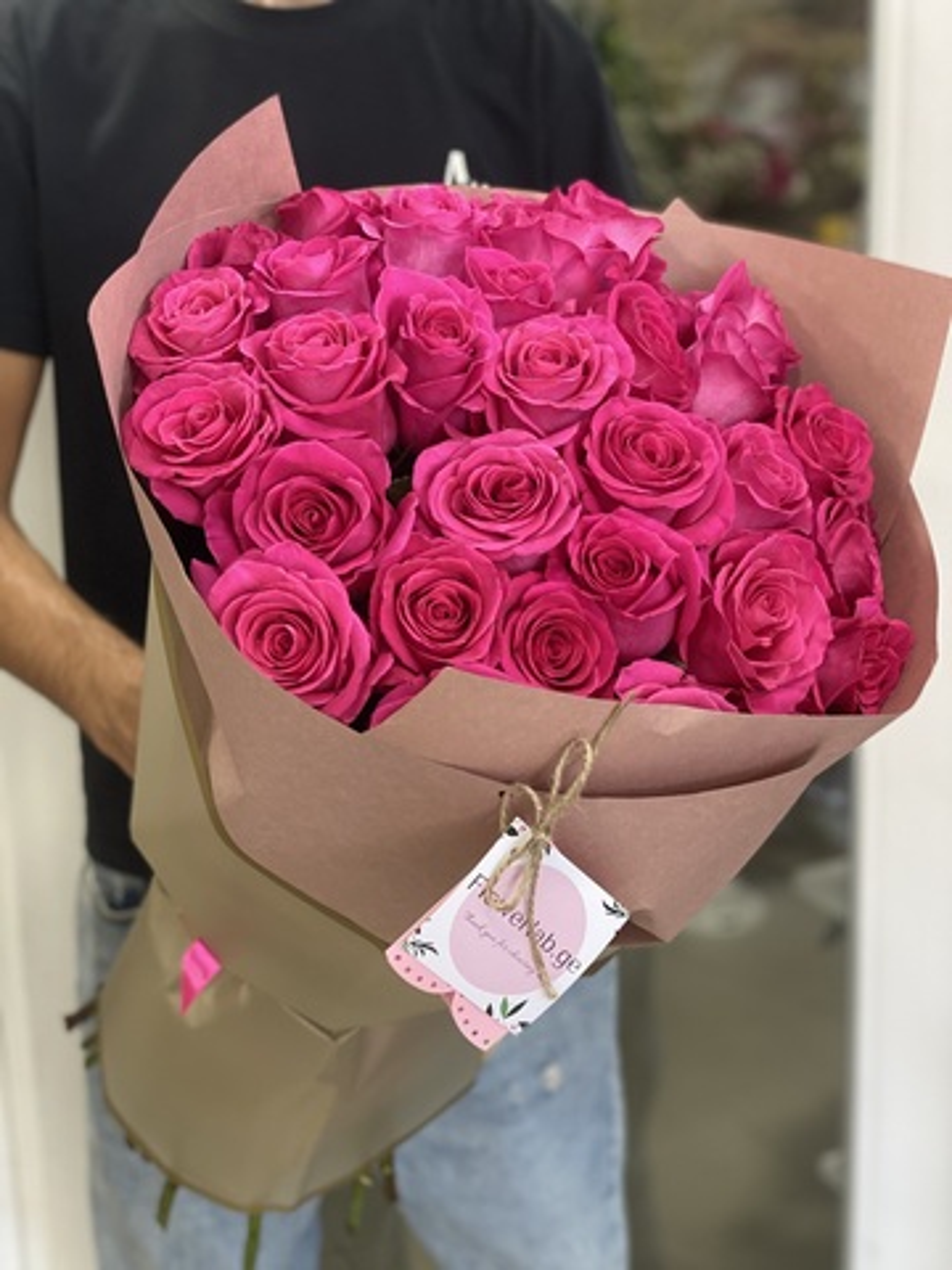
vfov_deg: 36.8
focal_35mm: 52
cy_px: 635
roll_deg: +1.6
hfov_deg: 28.0
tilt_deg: -15.9
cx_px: 476
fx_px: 1907
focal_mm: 6
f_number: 2
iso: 125
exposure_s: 1/33
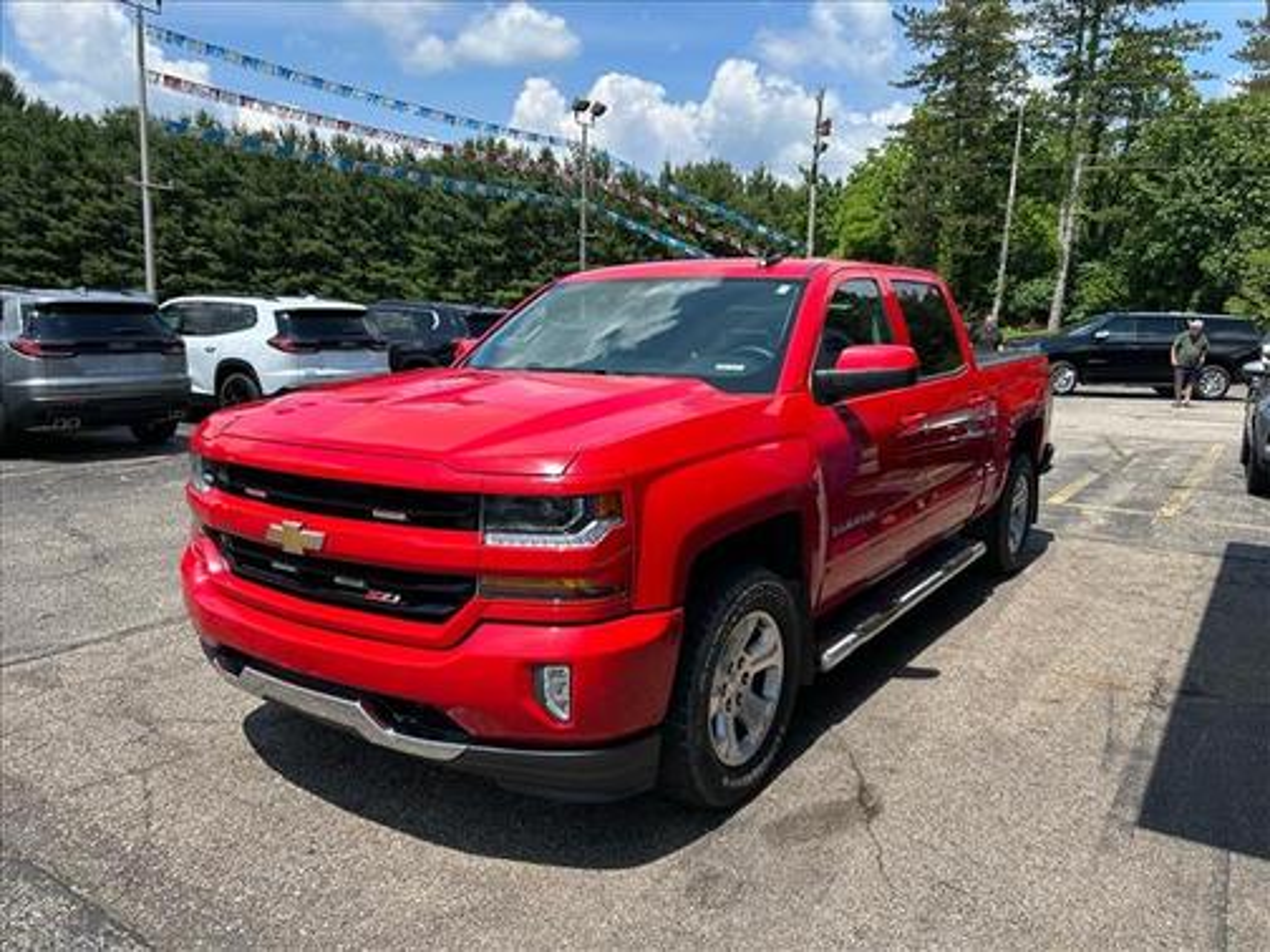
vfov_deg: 53.1
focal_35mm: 26
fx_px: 954
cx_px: 635
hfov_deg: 67.3
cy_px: 476
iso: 50
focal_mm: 5.7
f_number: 1.5
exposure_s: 1/2353
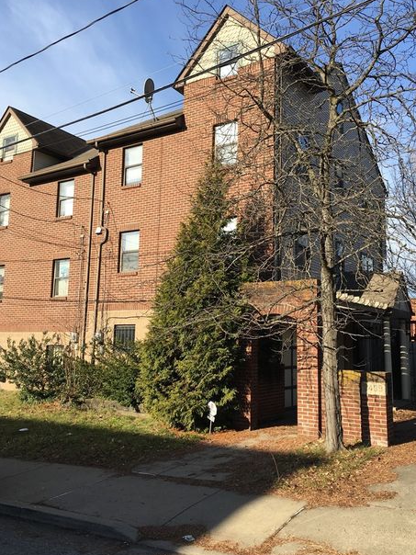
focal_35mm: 32
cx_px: 214
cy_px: 264
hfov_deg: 44.2
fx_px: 513
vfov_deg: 56.8
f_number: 2.2
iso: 25
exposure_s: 1/855
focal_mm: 4.15
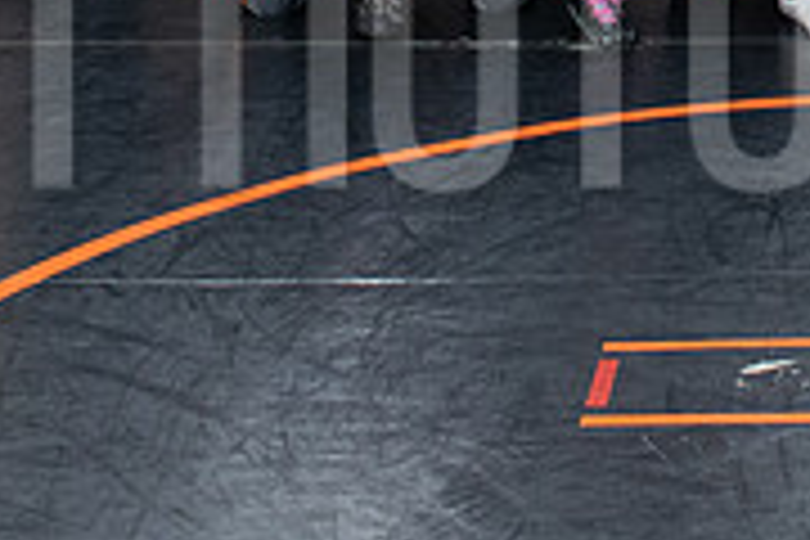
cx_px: 986
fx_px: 2497
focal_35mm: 111
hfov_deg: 17.5
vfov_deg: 11.0
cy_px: -606
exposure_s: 1/200
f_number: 4
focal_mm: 24
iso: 2000
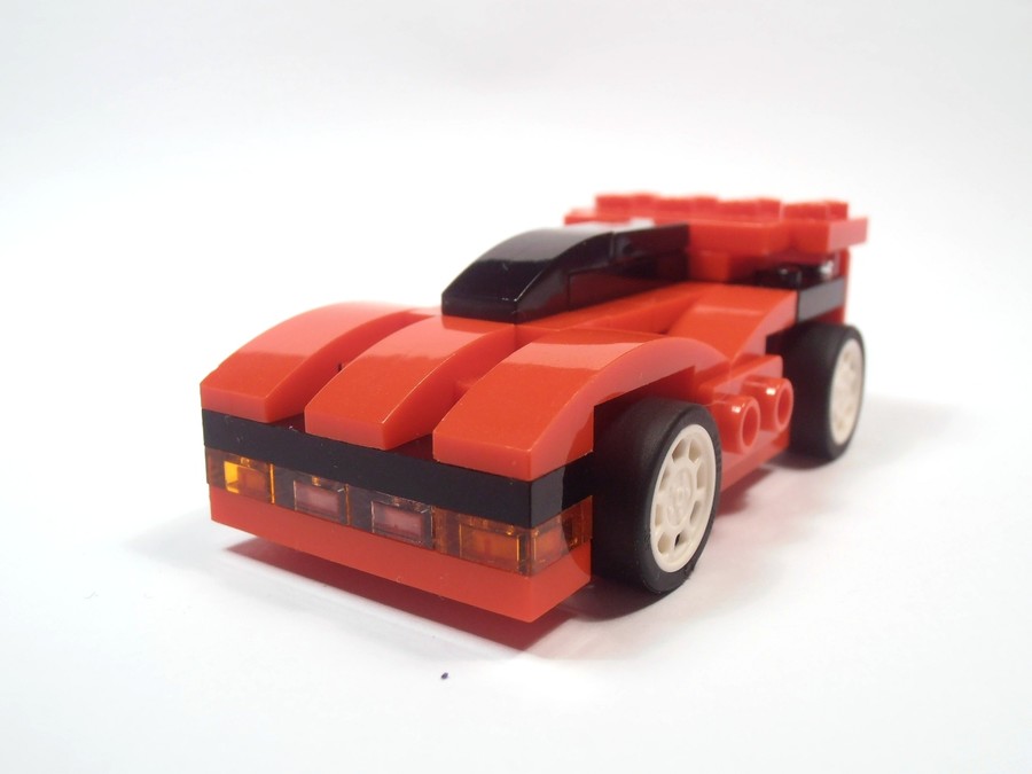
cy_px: 387
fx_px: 1103
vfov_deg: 38.7
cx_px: 516
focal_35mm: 37
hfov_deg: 50.1
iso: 80
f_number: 3.9
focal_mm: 6.61
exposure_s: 1/40
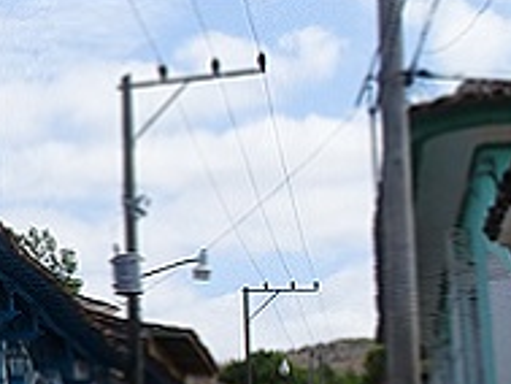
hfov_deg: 13.6
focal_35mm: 113
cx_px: -643
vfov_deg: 13.1
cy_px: 289
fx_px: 1669
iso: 80
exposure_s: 1/800
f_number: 3.5
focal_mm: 4.1
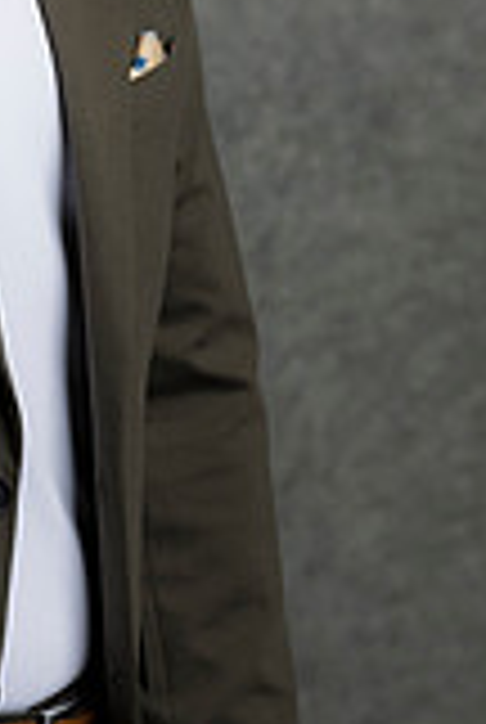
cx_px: -86
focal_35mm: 237
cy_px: 184
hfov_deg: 5.8
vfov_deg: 8.7
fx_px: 4778
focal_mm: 85
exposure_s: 1/200
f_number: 5
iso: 125
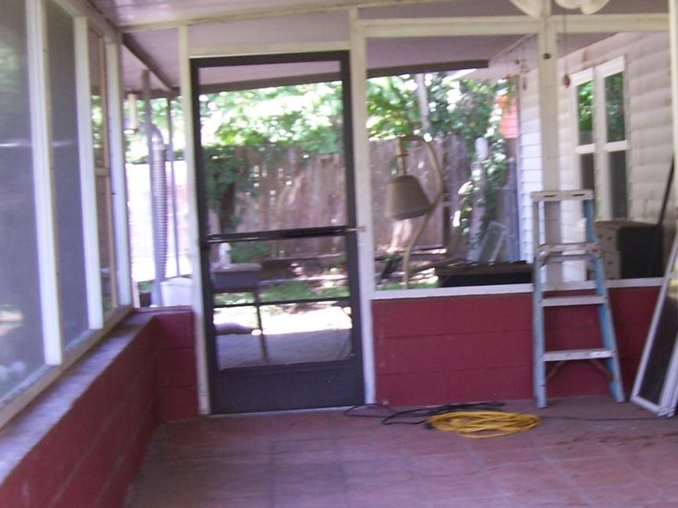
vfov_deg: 21.0
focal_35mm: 70
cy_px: 297
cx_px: 525
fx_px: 1370
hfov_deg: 27.3
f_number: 2.8
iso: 100
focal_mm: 6.3
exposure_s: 1/30
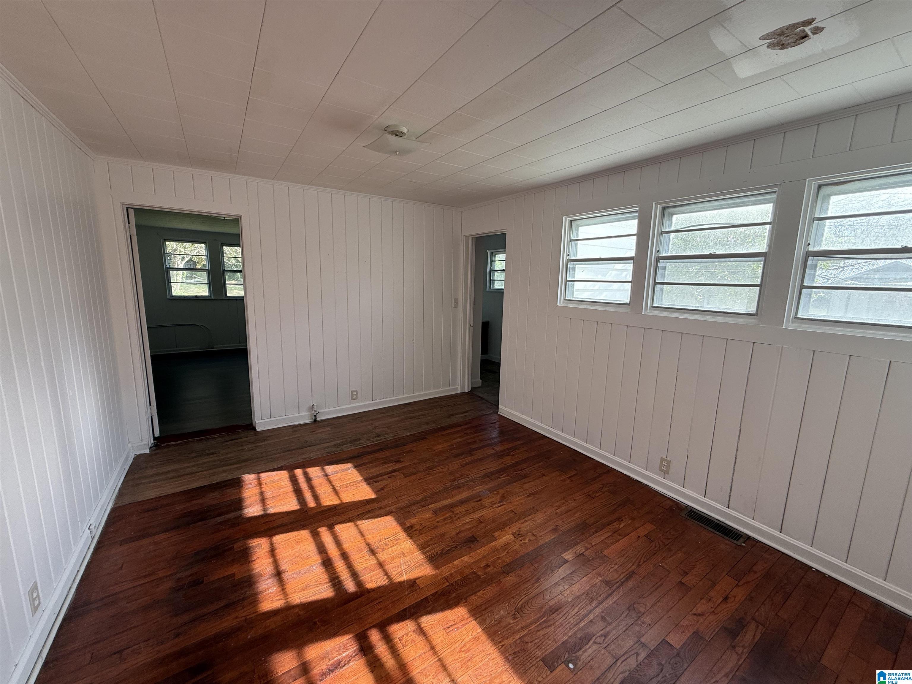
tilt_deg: -9.0
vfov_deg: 85.7
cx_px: 456
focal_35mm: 14
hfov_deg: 102.1
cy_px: 342
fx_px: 369
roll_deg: -2.0
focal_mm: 2.22
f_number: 2.2
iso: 64
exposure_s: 1/146
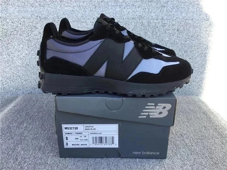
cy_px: 85
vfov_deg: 45.4
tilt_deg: -20.1
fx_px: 203
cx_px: 114
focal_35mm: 31
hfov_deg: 58.4
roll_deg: -0.1
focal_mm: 3.3
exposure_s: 1/138
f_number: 2.4
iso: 25
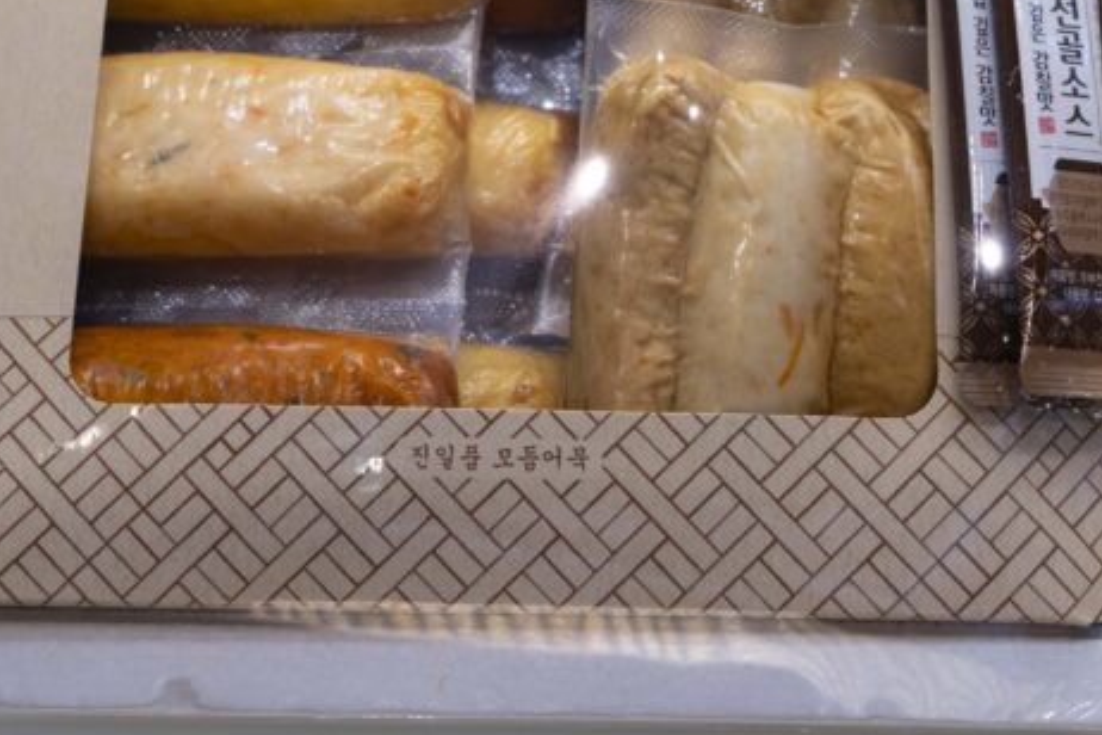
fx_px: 2510
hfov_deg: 24.7
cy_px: 25
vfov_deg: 16.4
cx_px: 649
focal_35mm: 82
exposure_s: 1/160
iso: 500
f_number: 5
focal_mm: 37
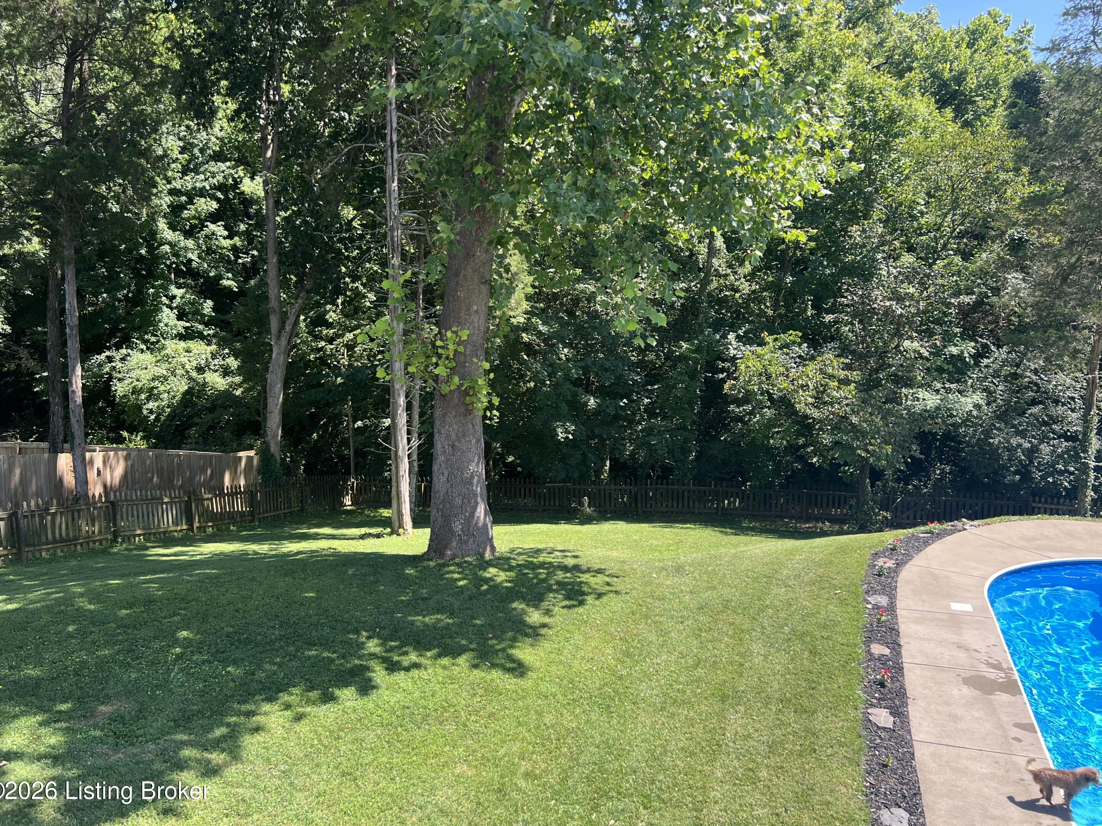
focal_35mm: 27
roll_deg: +1.4
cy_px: 401
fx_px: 860
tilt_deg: -8.4
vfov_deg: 51.4
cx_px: 557
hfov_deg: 65.3
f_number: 1.5
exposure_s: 1/733
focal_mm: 5.7
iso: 50
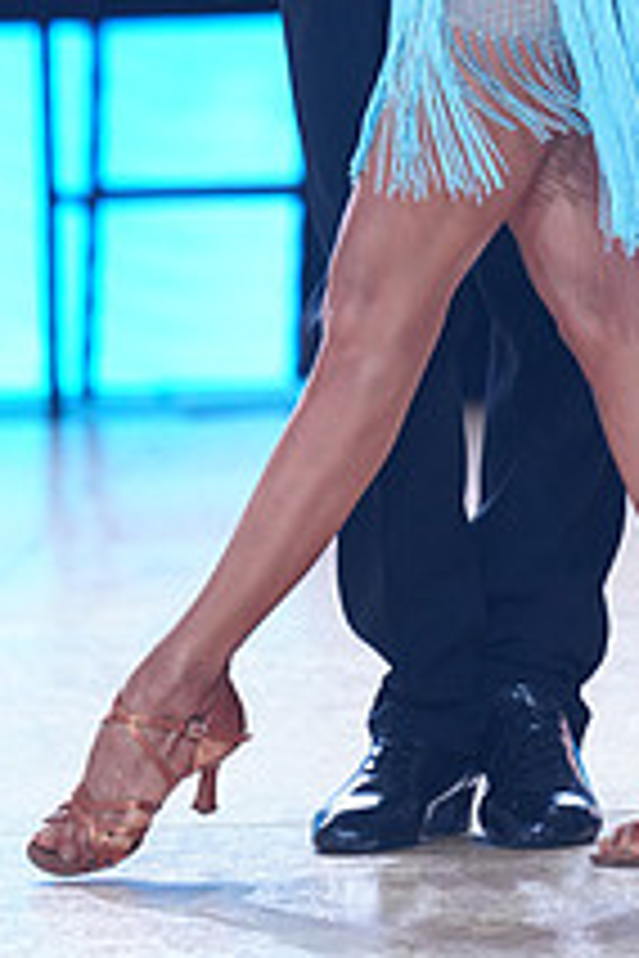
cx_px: 709
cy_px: -216
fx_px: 13658
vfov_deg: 4.0
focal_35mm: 513
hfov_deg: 2.7
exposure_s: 1/640
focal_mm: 188
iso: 1250
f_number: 2.8
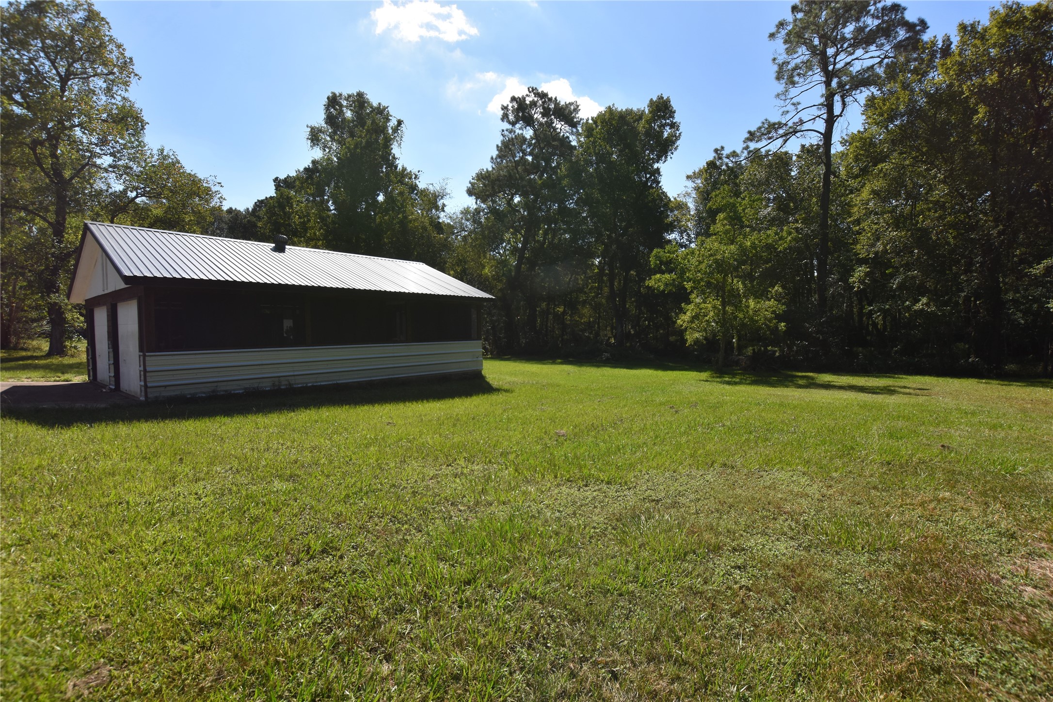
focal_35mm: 15
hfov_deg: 100.4
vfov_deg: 77.3
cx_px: 526
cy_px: 351
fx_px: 439
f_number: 8
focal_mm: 10
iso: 200
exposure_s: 1/500
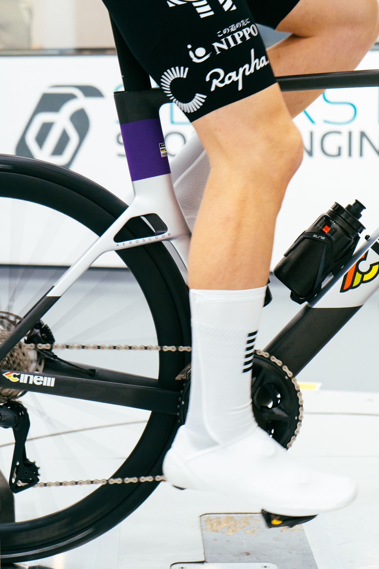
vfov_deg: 28.8
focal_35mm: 70
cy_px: 284
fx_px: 1105
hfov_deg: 19.5
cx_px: 190
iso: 3200
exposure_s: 1/200
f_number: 5.6
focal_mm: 70
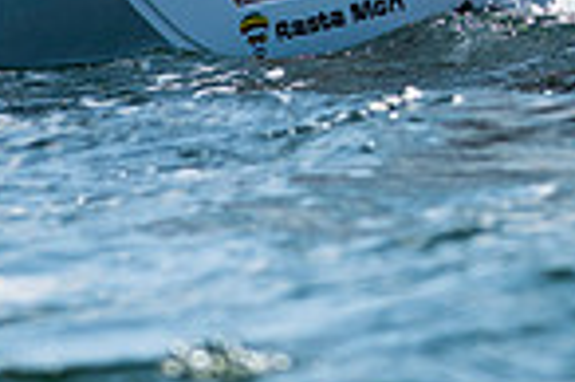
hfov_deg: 1.2
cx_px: 989
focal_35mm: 1791
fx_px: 28574
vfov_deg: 0.8
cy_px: -278
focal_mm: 300
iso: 200
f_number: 5
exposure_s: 1/2500
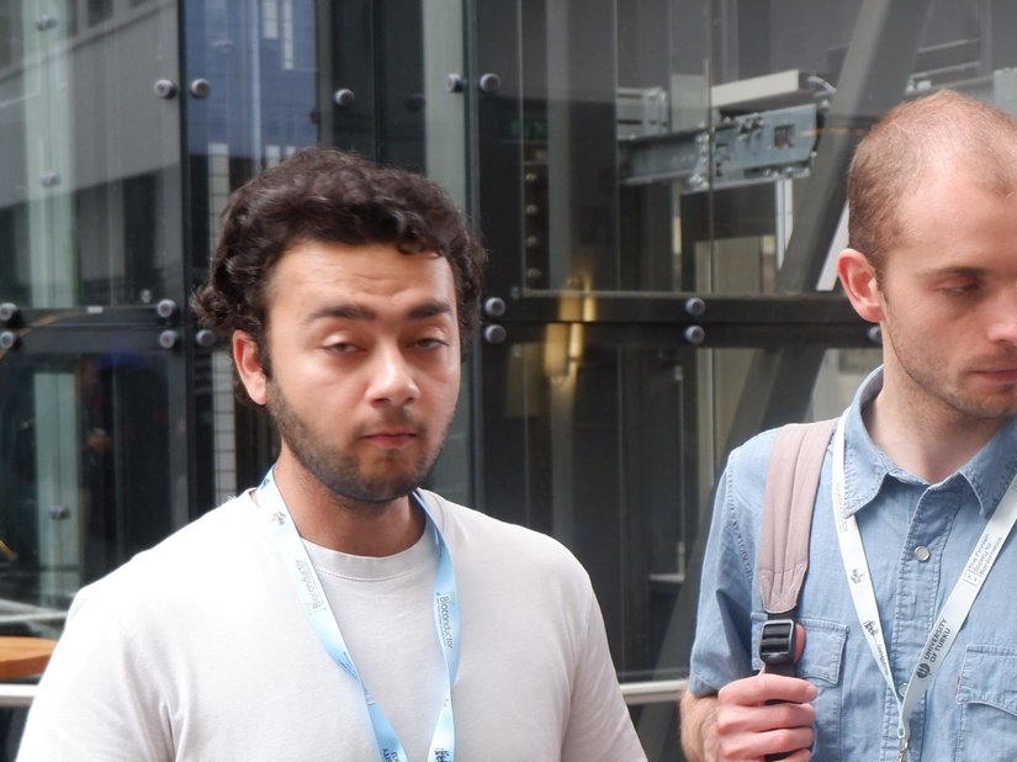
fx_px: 2672
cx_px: 927
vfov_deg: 16.2
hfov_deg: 21.1
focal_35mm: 91
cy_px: 538
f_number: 4.4
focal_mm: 26.4
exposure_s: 1/125
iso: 640
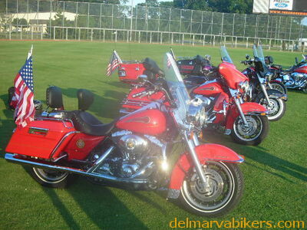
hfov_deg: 40.4
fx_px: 417
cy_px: 115
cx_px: 154
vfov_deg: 30.9
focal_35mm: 47
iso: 50
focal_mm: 7.8
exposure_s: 1/170
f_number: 3.4
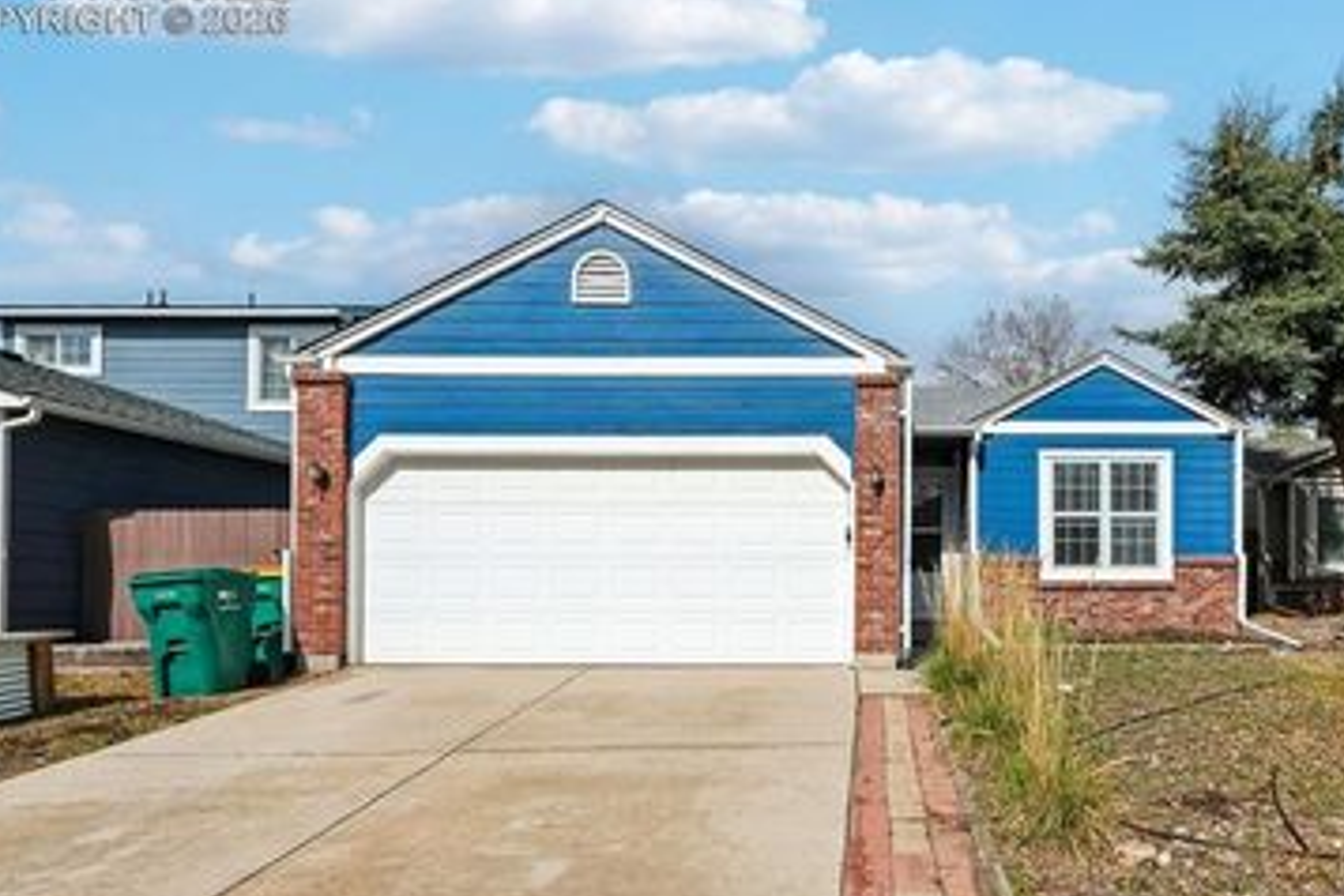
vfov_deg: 58.8
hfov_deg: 79.1
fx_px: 784
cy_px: 559
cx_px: 870
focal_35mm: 21
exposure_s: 1/2000
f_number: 10
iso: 640
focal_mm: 10
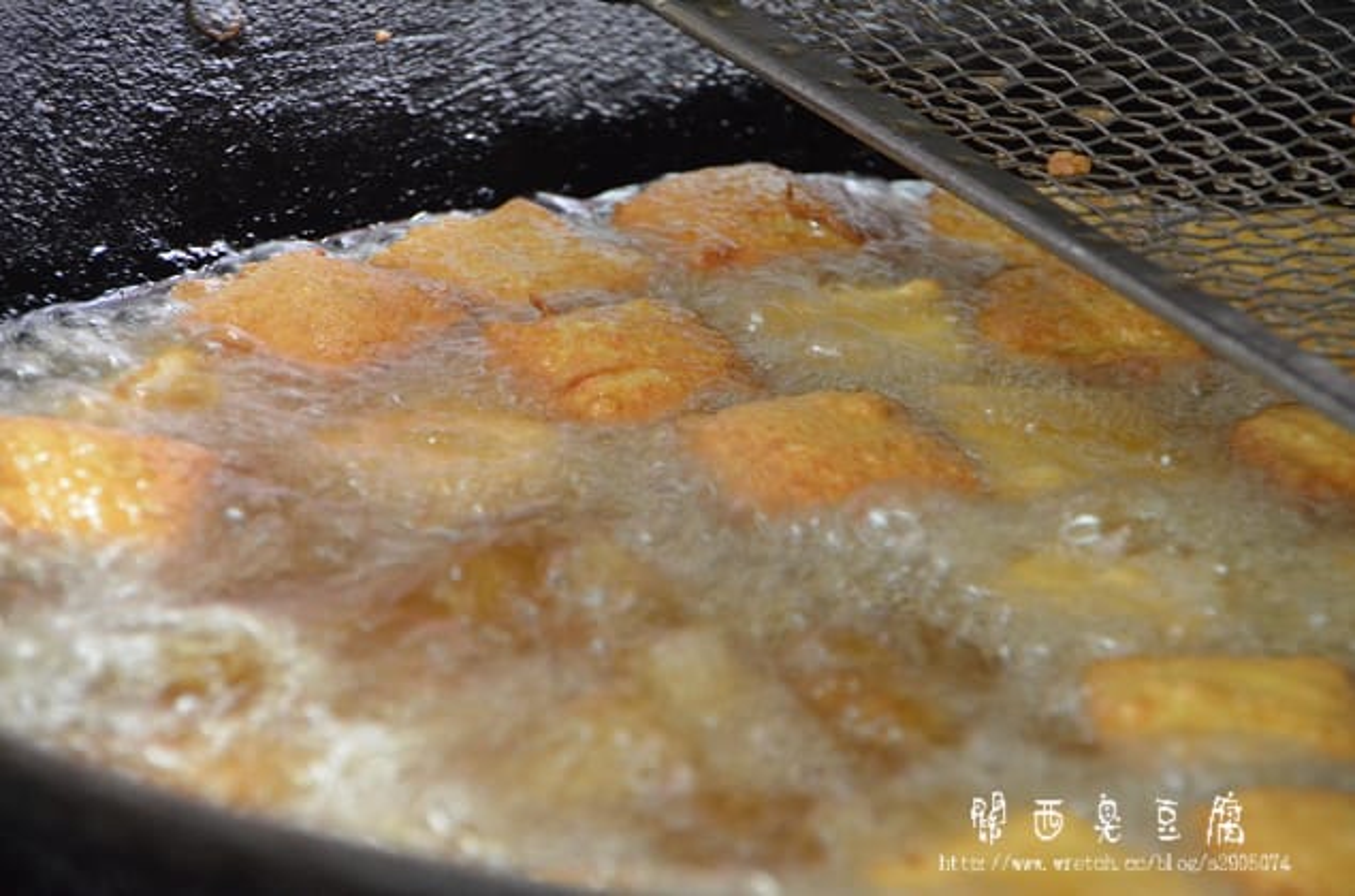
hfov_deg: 8.1
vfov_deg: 5.4
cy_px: 448
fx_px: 9574
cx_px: 678
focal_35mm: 255
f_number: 6
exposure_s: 1/20
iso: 2000
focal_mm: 170
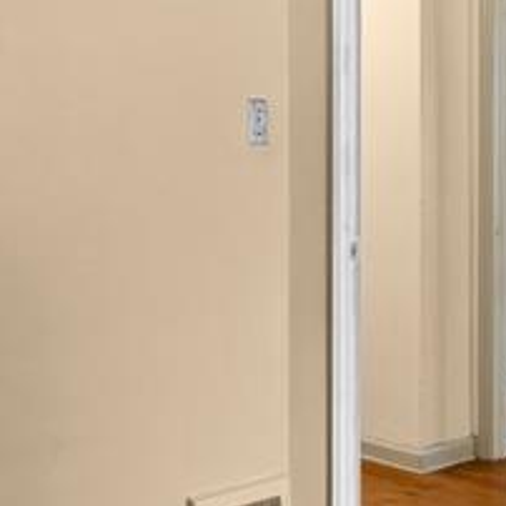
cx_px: 358
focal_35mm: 69
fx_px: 1141
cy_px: 149
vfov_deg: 24.8
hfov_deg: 24.8
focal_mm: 16
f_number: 8
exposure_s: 1/1.67
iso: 250
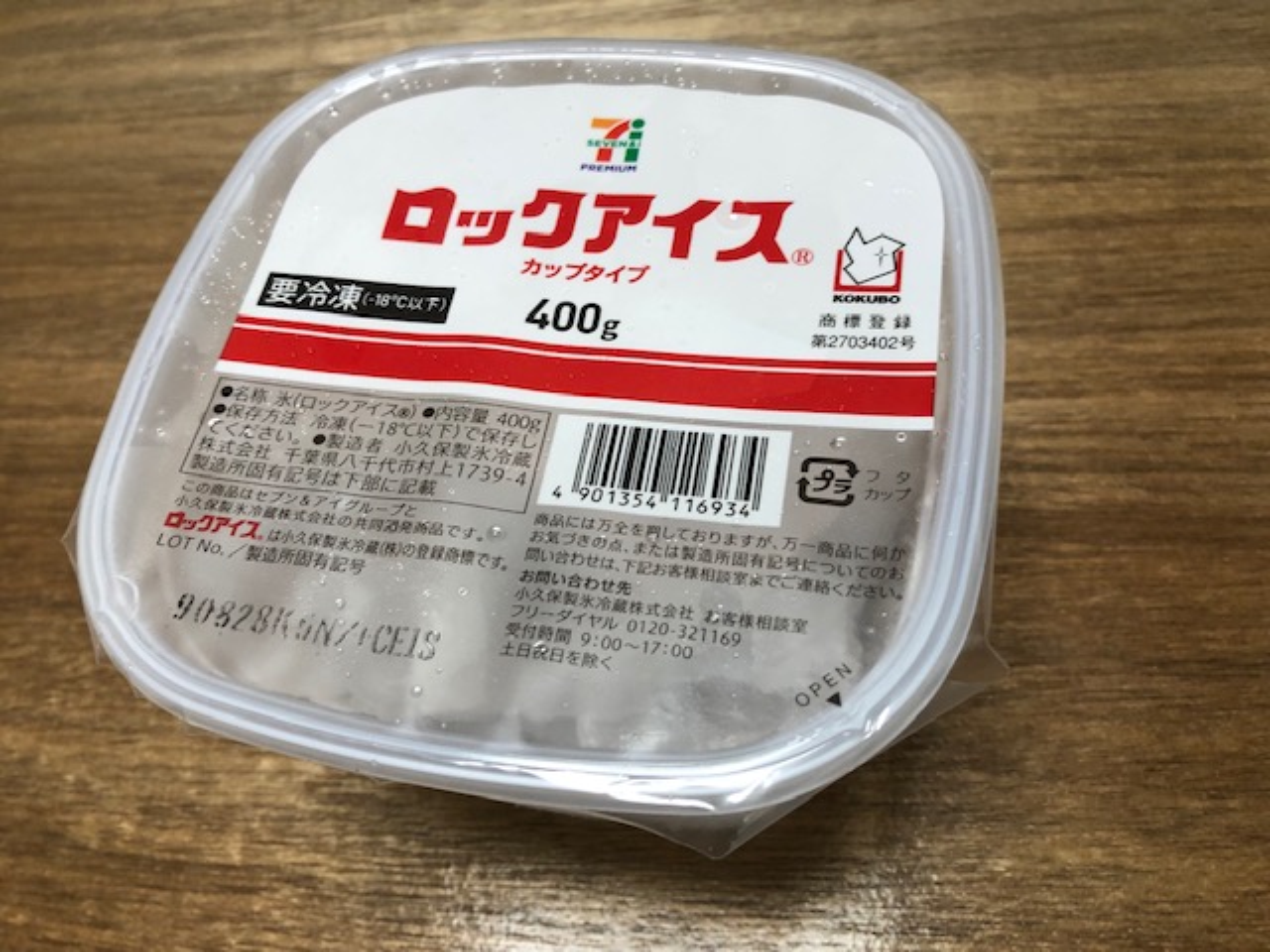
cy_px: 476
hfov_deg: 63.4
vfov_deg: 49.7
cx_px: 635
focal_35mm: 28
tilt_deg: -60.6
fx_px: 1027
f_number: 1.8
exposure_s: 1/33
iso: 32
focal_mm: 3.99
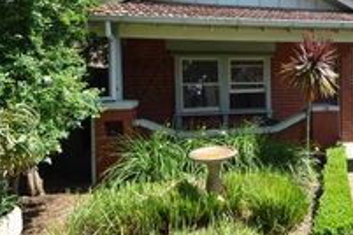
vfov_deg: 46.2
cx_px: 262
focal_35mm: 28
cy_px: 96
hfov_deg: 62.0
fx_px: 275
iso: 400
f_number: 9
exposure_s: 1/320
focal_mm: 8
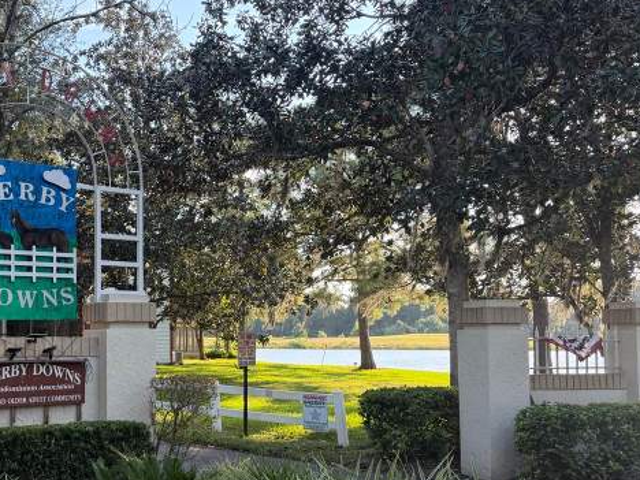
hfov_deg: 43.7
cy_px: 291
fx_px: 758
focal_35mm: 41
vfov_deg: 35.0
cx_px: 130
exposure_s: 1/419
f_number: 1.78
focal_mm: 6.76
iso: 100
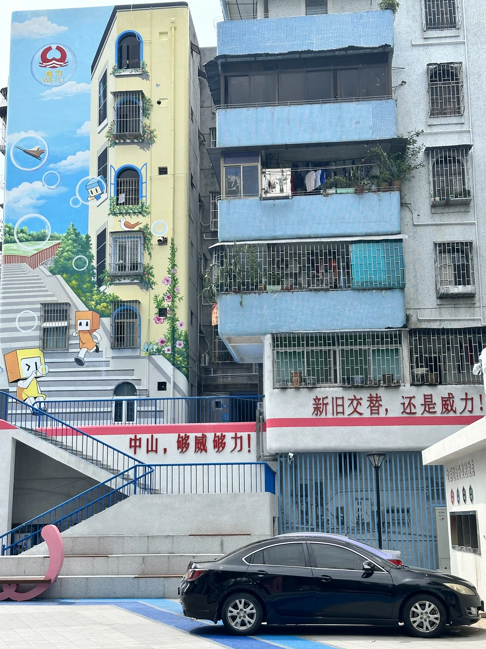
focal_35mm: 48
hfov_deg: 30.3
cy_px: 324
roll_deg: -0.8
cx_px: 243
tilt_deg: +12.2
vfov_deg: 39.7
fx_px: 899
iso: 64
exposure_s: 1/2114
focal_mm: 6.86
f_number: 1.78
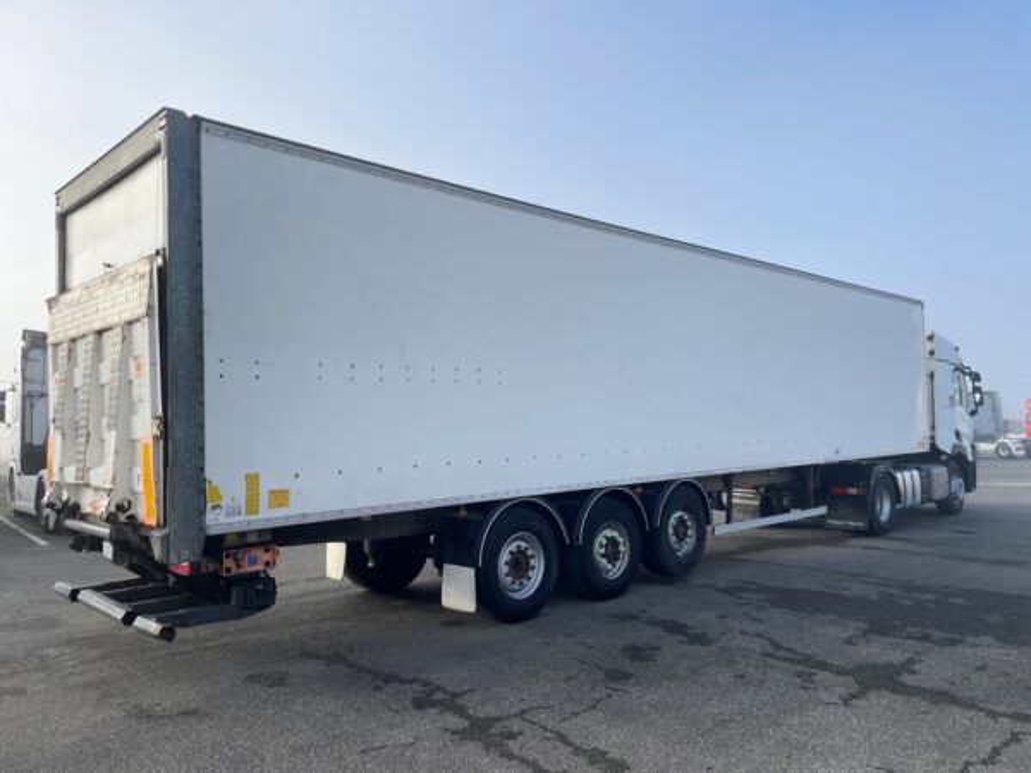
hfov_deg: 67.3
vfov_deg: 53.1
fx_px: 774
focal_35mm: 26
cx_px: 516
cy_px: 386
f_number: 1.6
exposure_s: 1/1949
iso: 32
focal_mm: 4.2
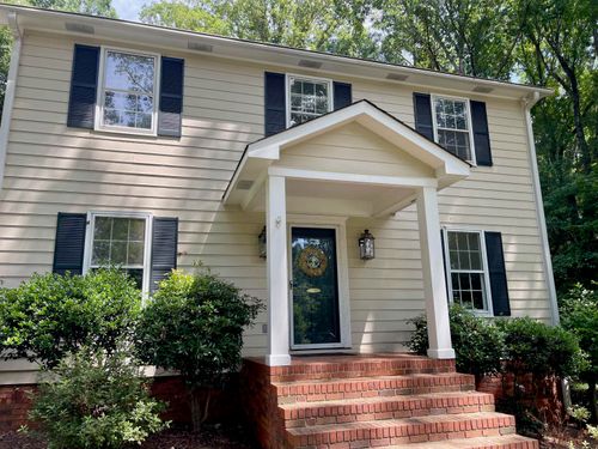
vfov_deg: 54.9
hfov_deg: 69.4
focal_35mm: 25
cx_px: 299
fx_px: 432
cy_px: 224
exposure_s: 1/518
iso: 32
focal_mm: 5.1
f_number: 1.6
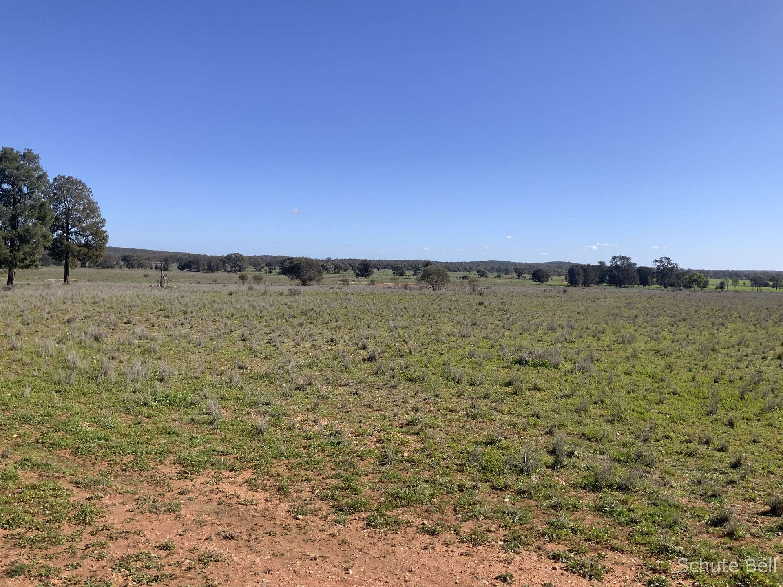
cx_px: 392
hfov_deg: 61.7
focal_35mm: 29
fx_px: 656
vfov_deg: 48.2
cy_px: 294
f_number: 1.8
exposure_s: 1/1912
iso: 16
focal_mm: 3
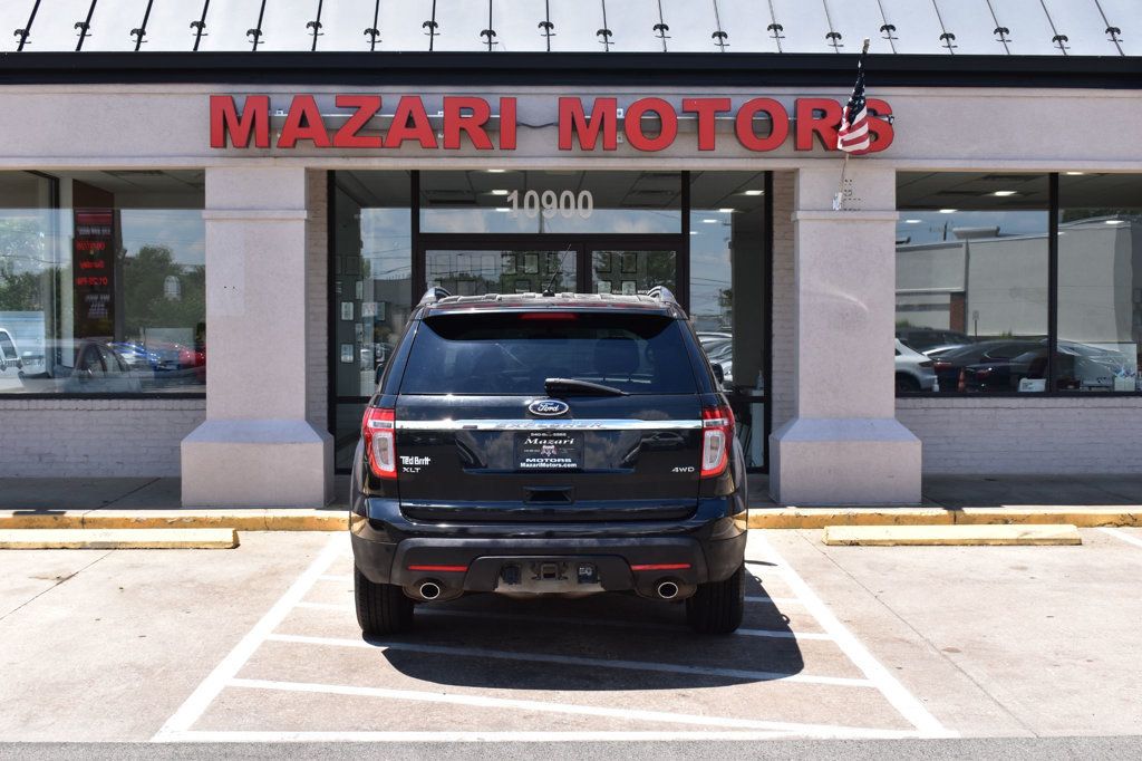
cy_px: 380
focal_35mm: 46
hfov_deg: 42.3
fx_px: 1475
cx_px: 571
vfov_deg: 28.9
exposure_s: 1/320
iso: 400
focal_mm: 31
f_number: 10
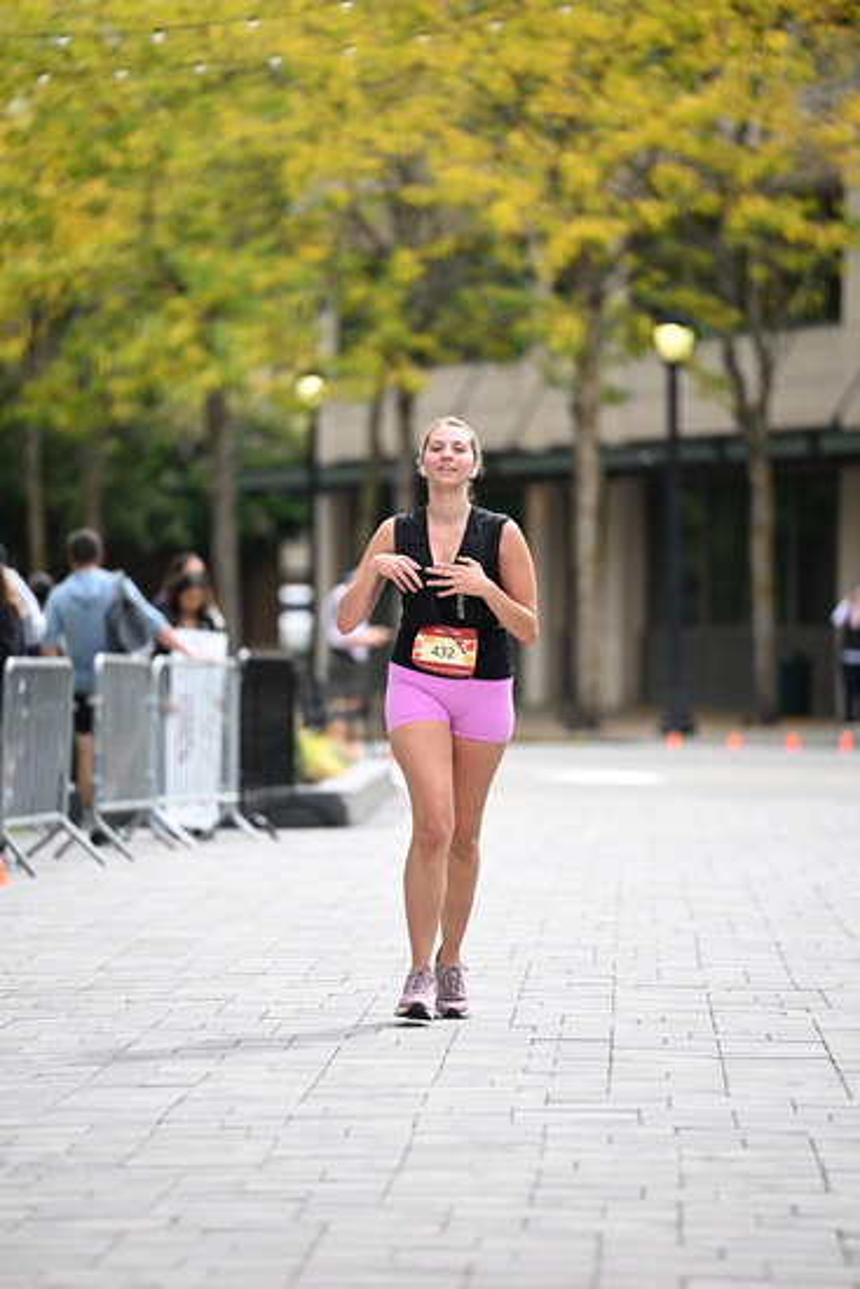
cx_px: 430
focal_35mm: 200
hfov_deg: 6.9
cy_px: 644
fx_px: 7162
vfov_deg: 10.3
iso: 640
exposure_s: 1/2500
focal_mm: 200
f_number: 2.8
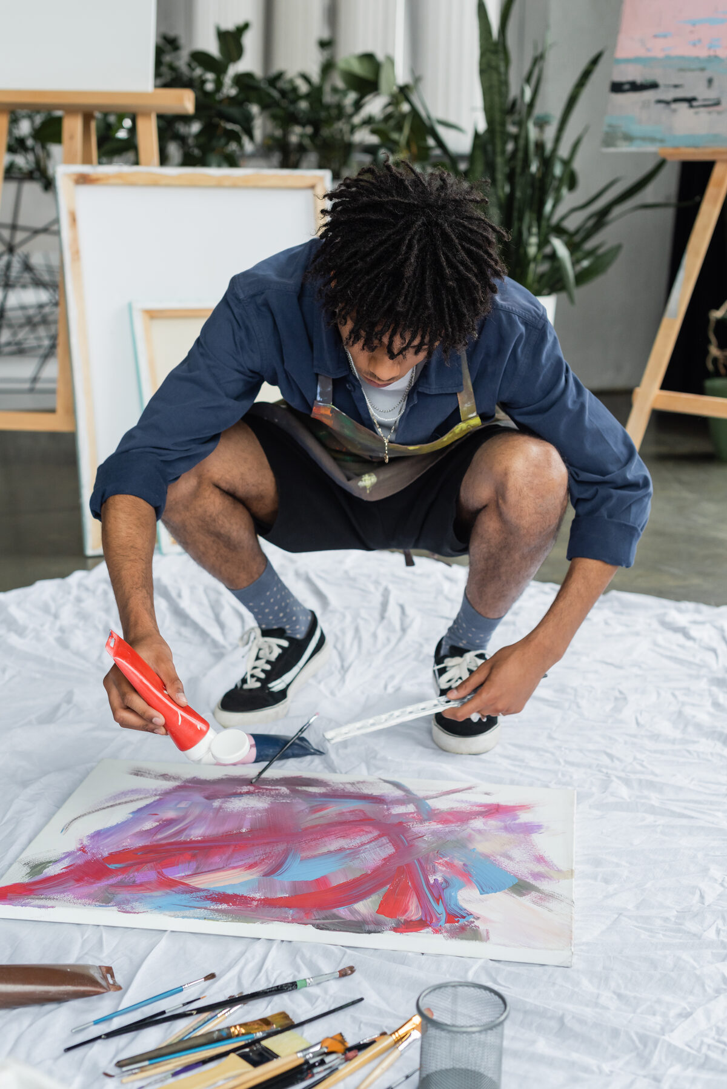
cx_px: 364
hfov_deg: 27.0
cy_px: 544
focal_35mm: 50
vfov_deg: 39.6
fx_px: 1513
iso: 500
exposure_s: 1/160
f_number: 3.5
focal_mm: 50
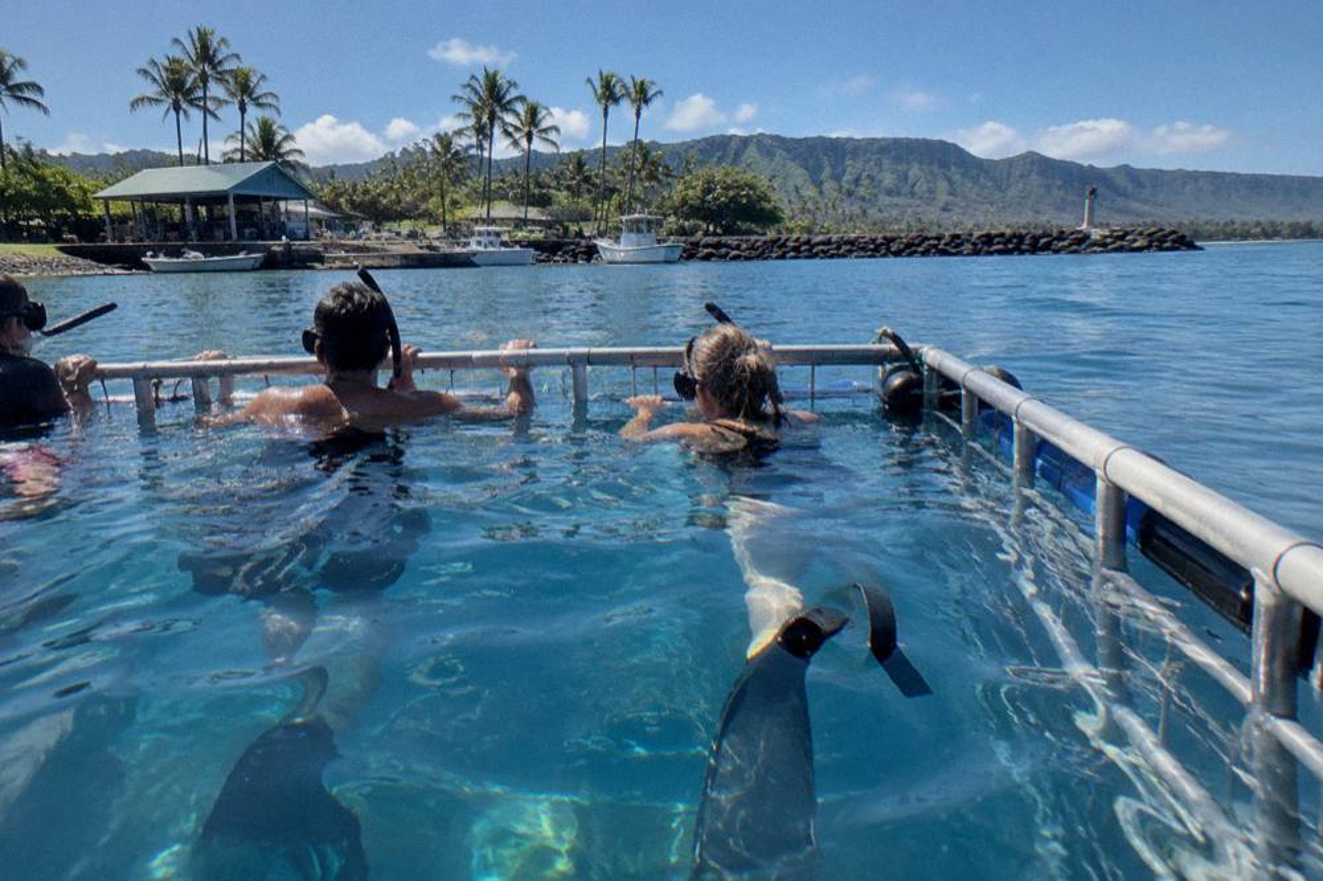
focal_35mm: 28
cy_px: 440
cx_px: 662
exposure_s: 1/800
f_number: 6.3
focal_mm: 28
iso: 500
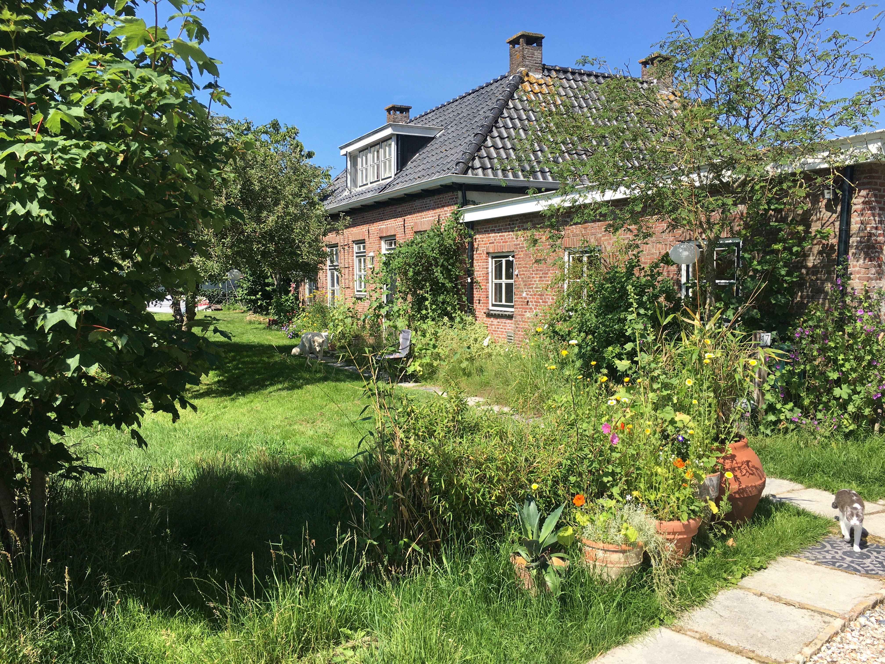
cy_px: 332
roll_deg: +1.4
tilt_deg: -1.8
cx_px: 442
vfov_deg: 48.2
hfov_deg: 61.7
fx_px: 741
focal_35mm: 29
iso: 25
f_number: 2.2
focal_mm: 4.15
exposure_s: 1/1221
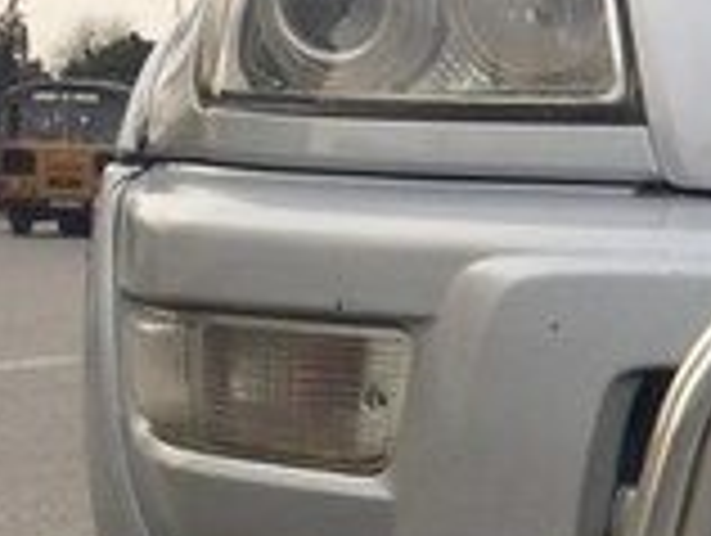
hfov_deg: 14.0
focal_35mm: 121
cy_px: 489
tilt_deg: -6.6
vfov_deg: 12.2
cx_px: 1377
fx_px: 2489
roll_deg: +1.1
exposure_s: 1/578
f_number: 2.2
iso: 32
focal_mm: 4.15
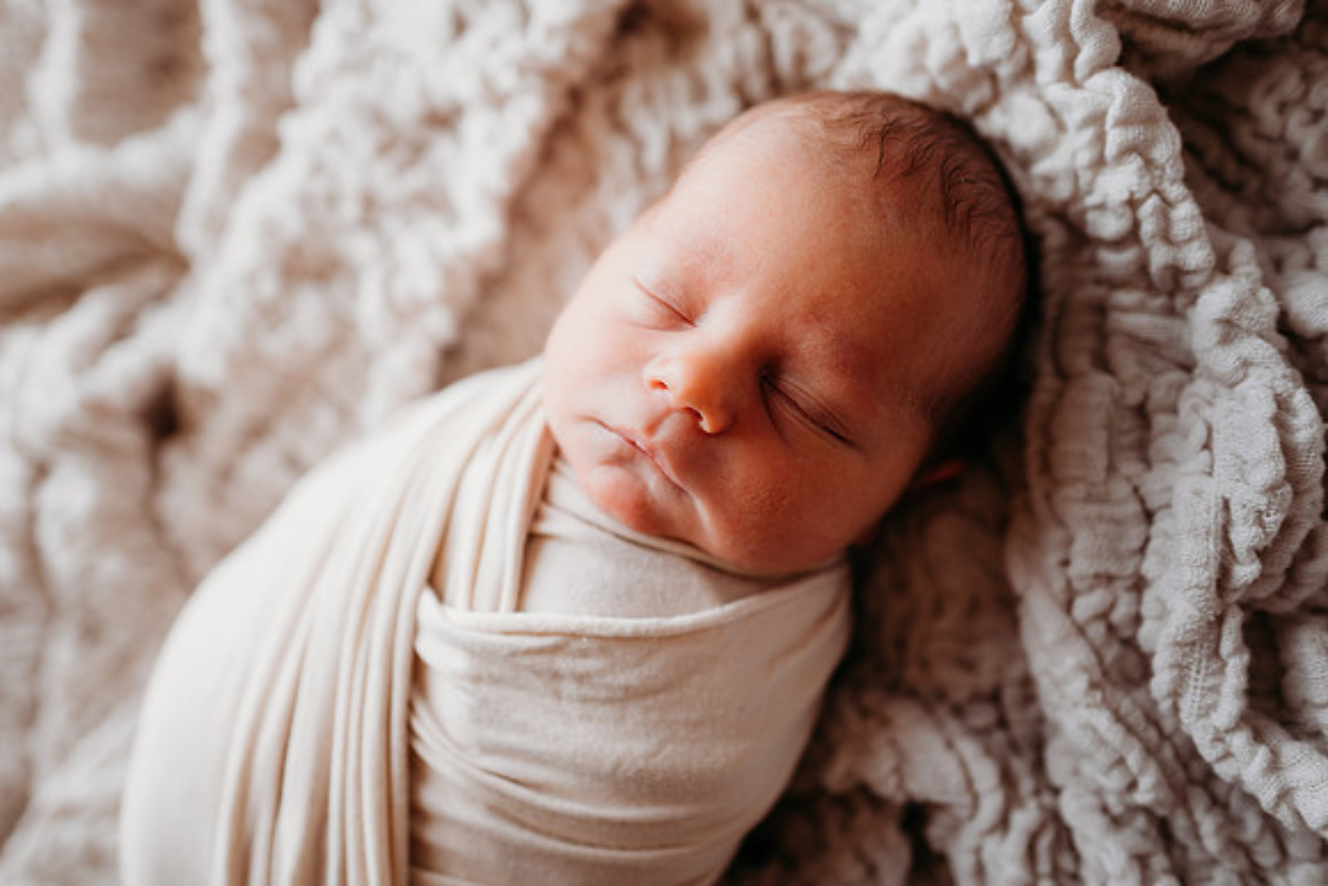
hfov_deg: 73.7
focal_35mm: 24
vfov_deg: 53.2
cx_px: 664
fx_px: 885
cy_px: 443
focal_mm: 24
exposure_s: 1/200
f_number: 2.2
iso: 80
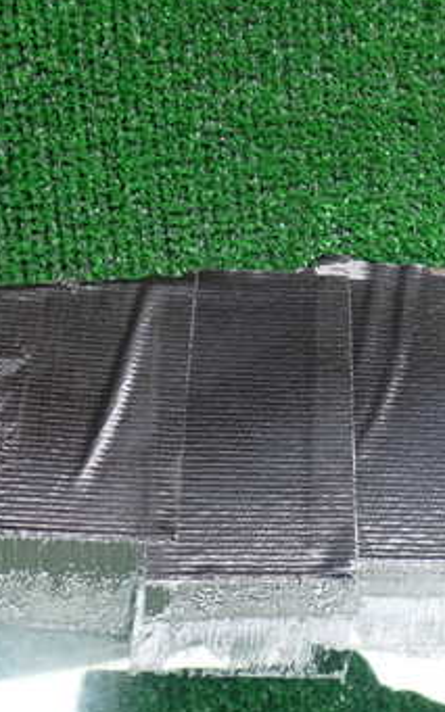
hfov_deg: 22.5
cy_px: 409
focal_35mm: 56
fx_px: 1087
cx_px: 412
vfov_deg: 36.2
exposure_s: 1/125
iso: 160
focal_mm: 5.4
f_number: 2.3
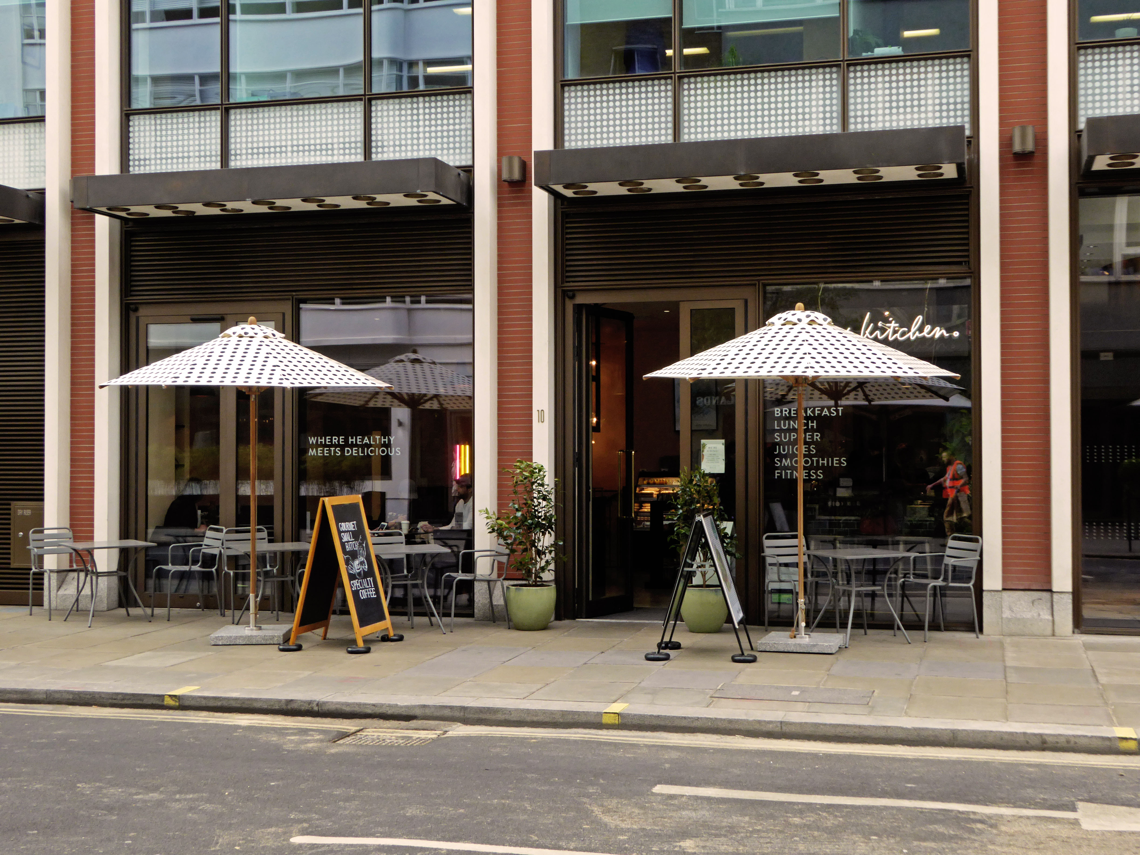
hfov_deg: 42.9
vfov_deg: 32.9
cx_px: 570
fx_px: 1449
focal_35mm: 44
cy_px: 428
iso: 125
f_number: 5.6
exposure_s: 1/60
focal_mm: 7.8
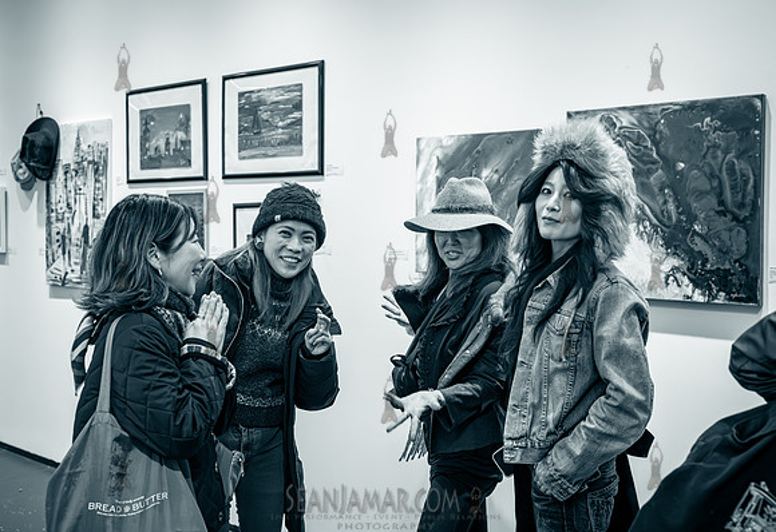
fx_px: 818
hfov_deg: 50.8
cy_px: 258
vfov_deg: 36.1
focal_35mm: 38
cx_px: 379
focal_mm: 35
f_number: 5
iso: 8000
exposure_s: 1/400
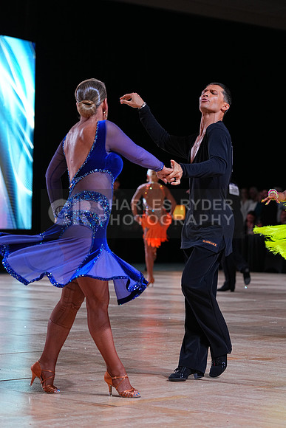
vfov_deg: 18.6
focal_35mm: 110
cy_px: 214
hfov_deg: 12.5
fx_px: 1310
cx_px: 143
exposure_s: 1/500
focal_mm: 110
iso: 1250
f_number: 4
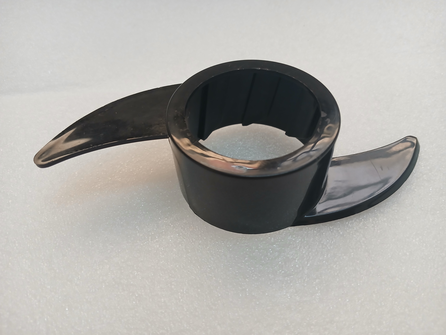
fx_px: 335
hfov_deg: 67.3
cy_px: 168
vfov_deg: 53.1
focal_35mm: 26
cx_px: 223
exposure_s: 1/50
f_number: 1.8
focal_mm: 3.98
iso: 250
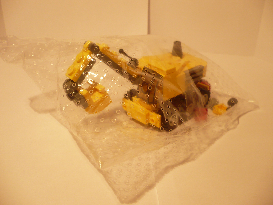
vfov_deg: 40.7
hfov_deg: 52.6
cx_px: 136
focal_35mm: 35
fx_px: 276
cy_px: 102
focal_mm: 5.8
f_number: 2.8
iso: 200
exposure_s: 1/30
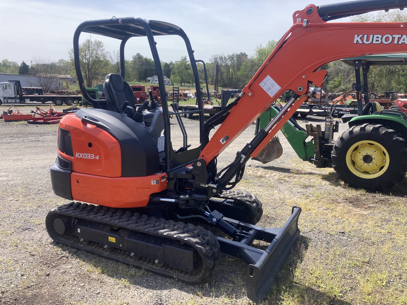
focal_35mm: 28
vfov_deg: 49.7
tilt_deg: -12.8
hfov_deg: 63.4
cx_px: 204
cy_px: 152
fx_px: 329
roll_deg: -3.1
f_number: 1.8
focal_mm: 3.99
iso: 20
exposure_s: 1/1043
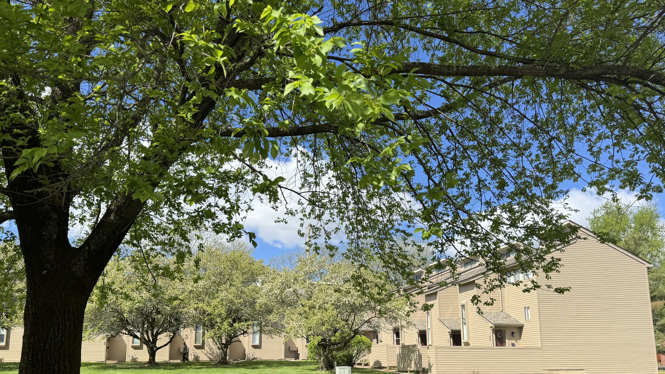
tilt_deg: +8.9
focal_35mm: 29
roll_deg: -0.1
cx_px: 339
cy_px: 272
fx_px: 511
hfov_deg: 66.1
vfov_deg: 39.3
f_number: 1.78
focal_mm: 6.76
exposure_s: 1/3096
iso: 80
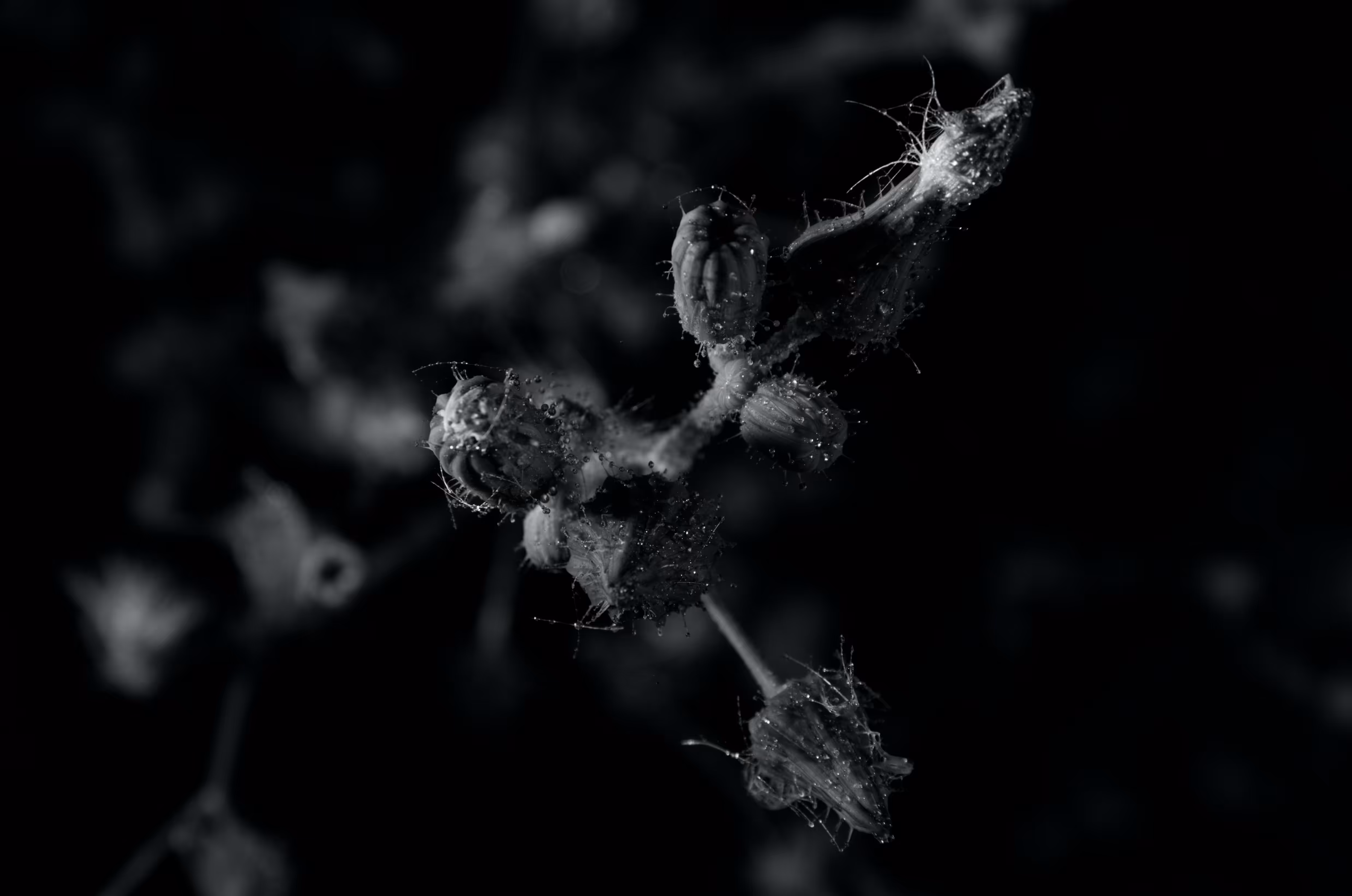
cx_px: 676
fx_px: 3936
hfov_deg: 19.5
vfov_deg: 13.0
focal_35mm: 105
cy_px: 448
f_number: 8
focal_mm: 70
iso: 100
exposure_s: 1/160
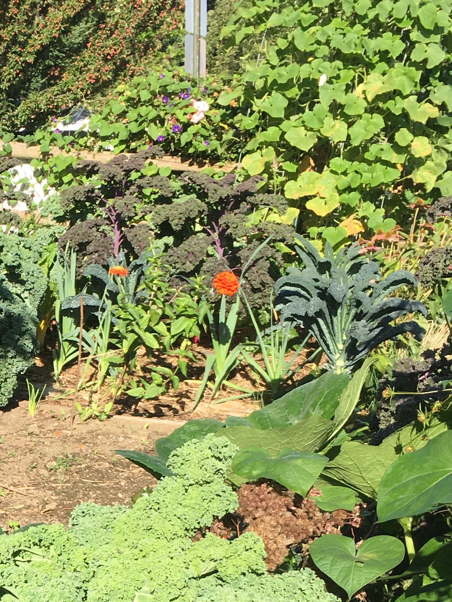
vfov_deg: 24.0
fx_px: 1375
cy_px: 539
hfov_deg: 17.6
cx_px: -116
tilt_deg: -10.1
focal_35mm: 79
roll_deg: -1.2
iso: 25
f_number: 2.2
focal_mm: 4.15
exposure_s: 1/739
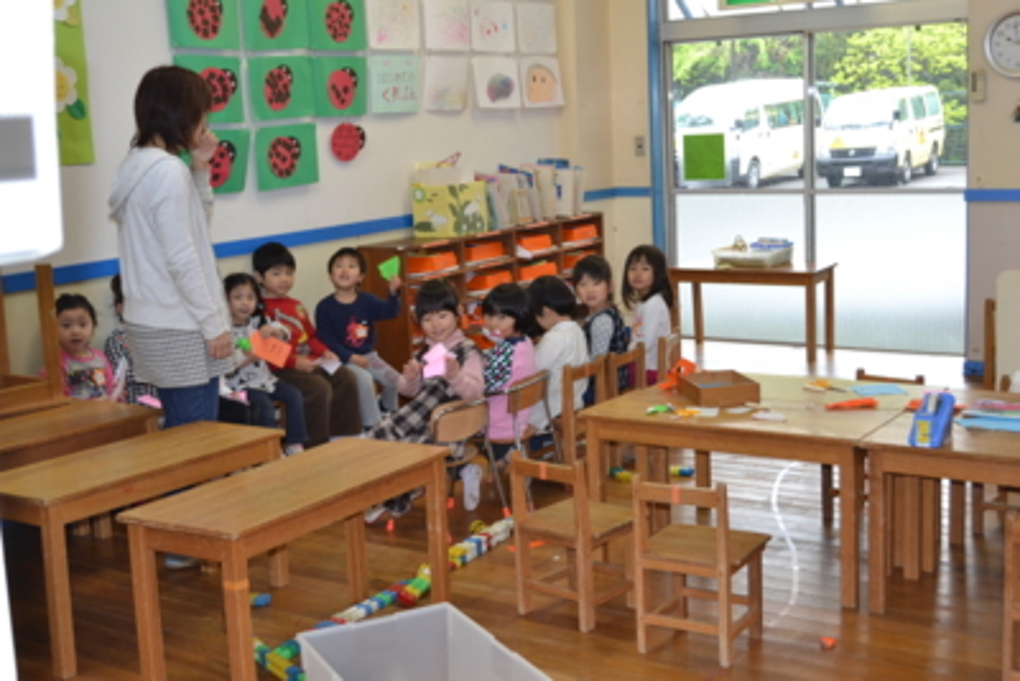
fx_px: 1275
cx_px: 510
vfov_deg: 29.9
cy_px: 340
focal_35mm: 45
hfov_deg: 43.6
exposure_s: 1/60
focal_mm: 30
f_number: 4.5
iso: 500
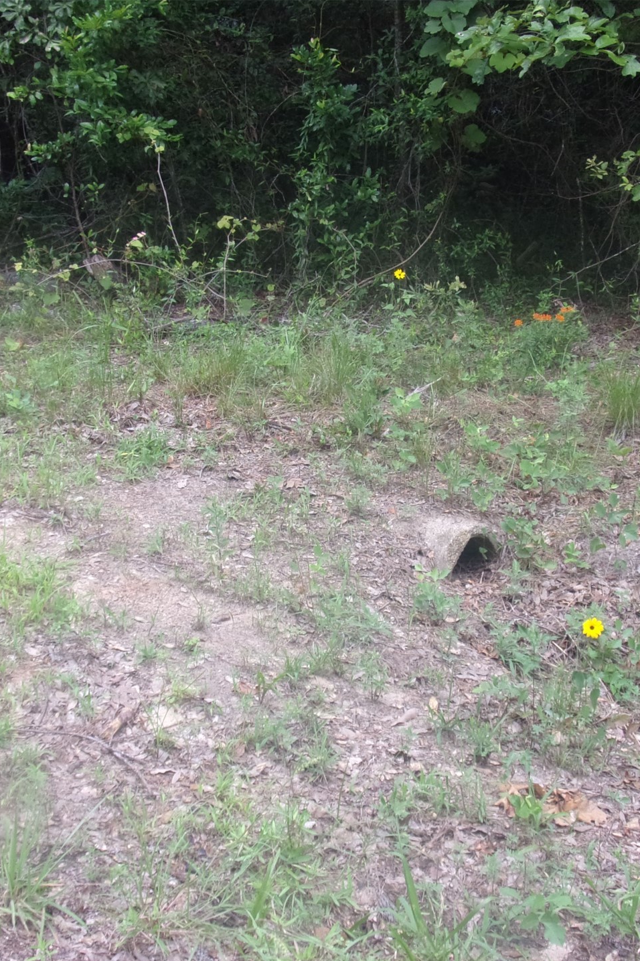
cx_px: 309
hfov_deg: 27.5
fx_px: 1307
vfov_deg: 40.3
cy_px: 514
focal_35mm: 49
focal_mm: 5.9
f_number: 3.7
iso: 80
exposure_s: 1/38
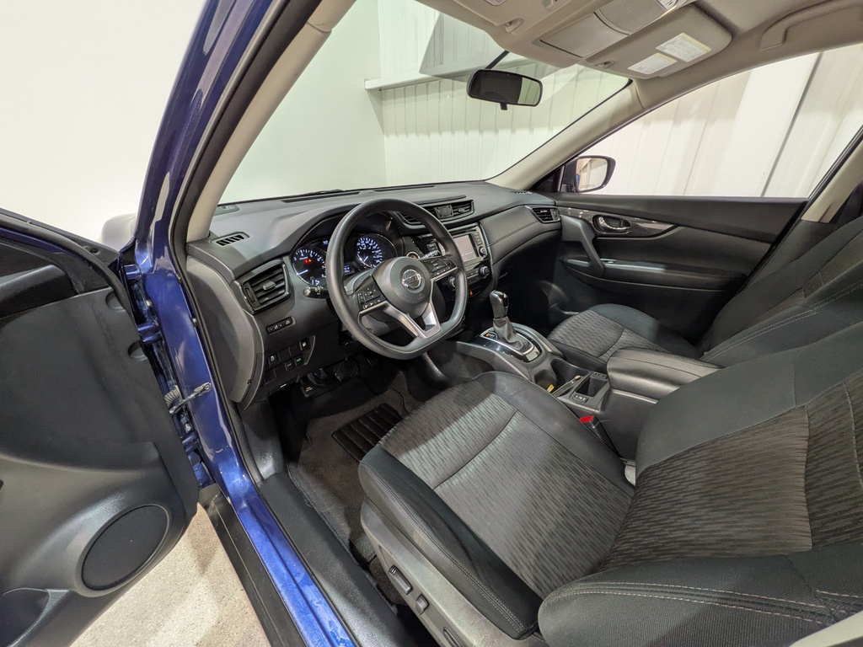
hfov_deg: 102.1
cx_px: 432
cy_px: 324
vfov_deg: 85.7
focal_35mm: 14
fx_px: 349
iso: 60
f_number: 2.2
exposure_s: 1/24
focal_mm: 1.83
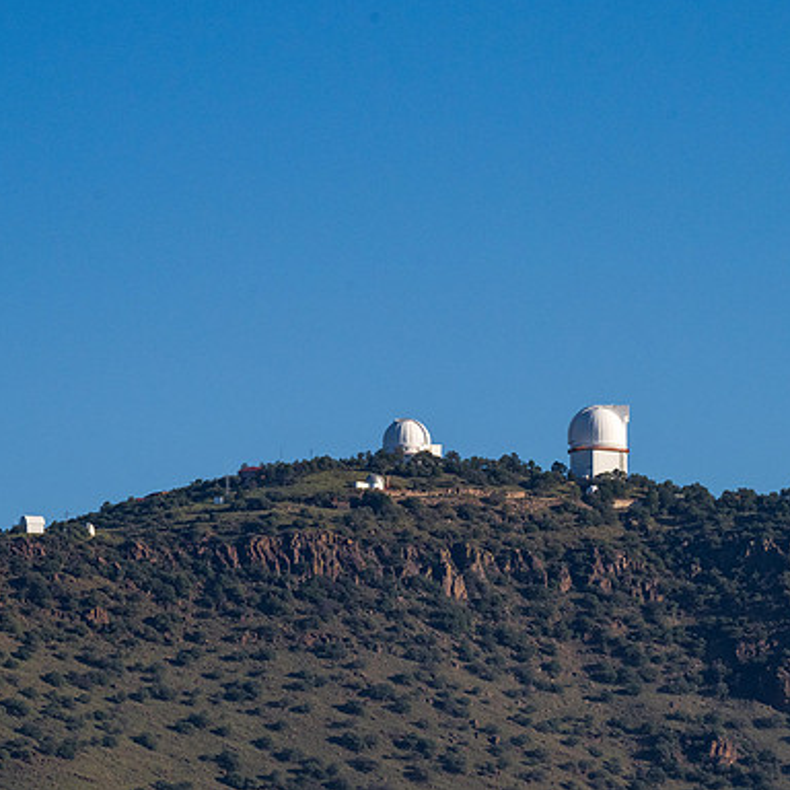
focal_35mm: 448
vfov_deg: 3.9
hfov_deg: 3.9
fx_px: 11567
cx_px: 527
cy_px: 331
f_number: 11
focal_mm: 250
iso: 560
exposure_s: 1/1250
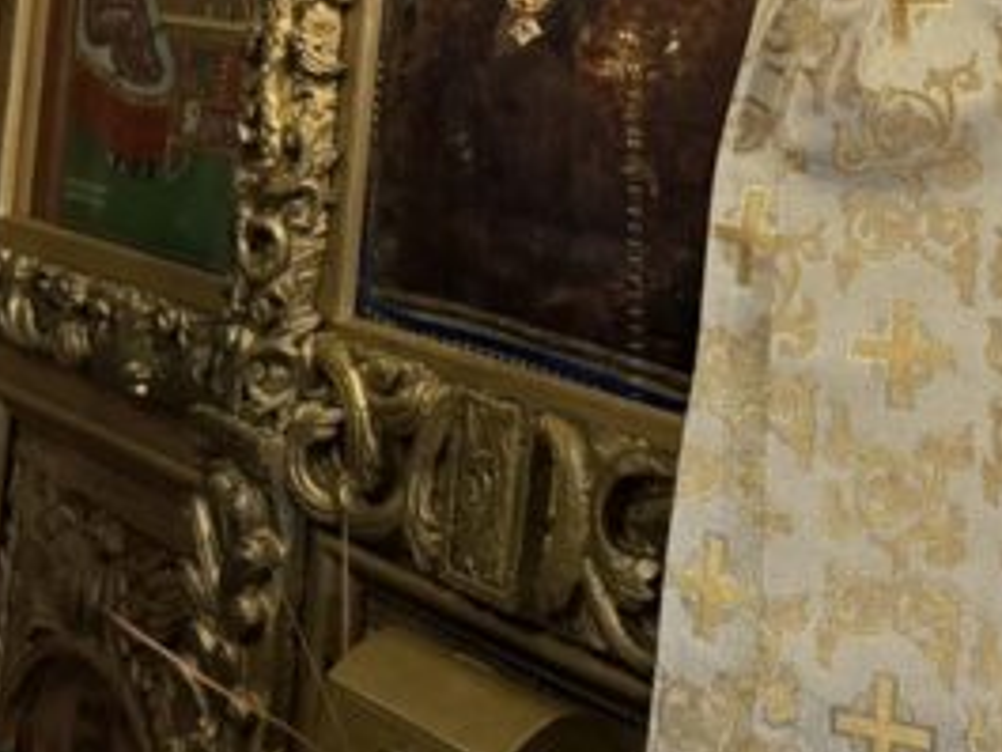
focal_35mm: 68
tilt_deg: +1.2
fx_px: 1969
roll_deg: -6.1
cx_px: -19
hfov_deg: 26.9
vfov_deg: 20.8
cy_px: -28
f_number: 1.78
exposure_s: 1/50
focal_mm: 6.76
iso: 640
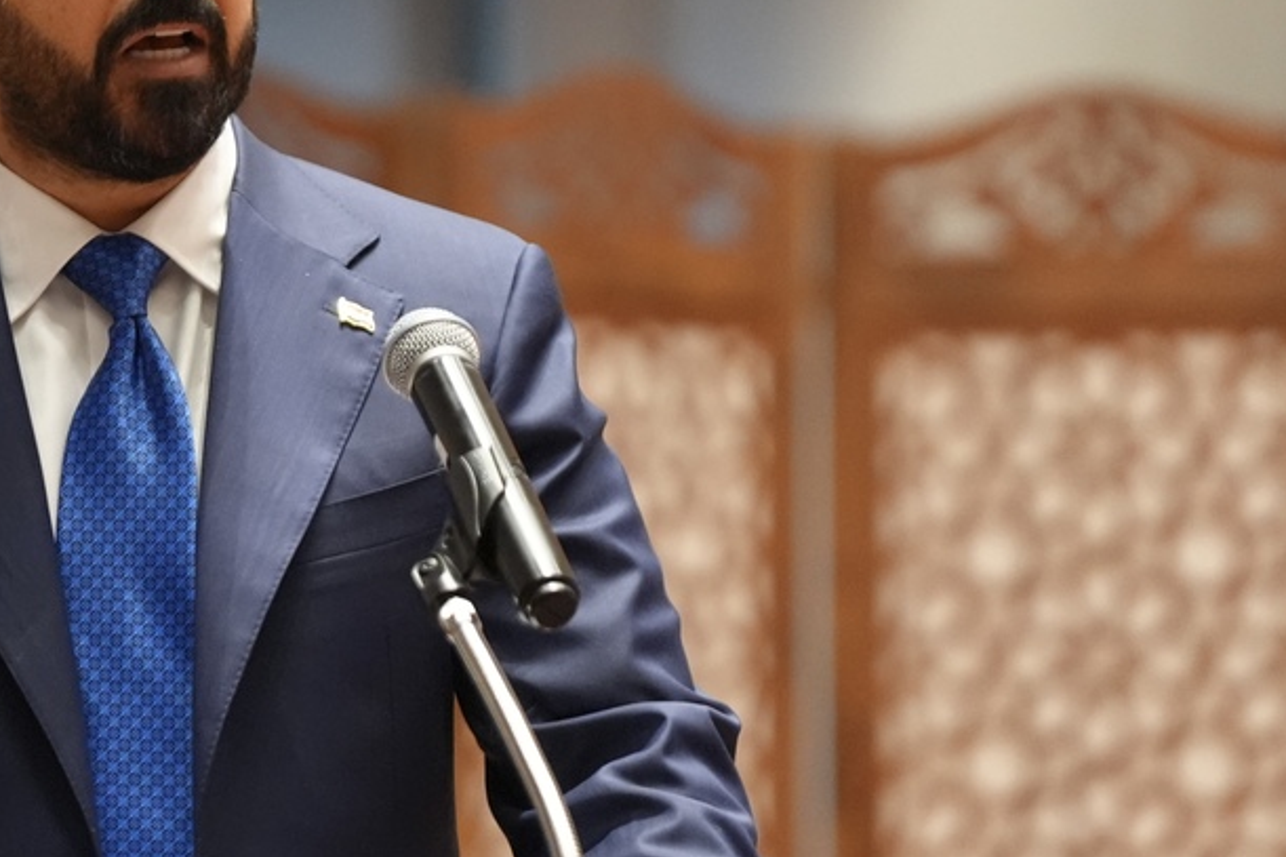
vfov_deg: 3.5
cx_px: 51
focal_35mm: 393
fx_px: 14034
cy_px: 242
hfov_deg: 5.2
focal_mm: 200
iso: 4000
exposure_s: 1/200
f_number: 2.8
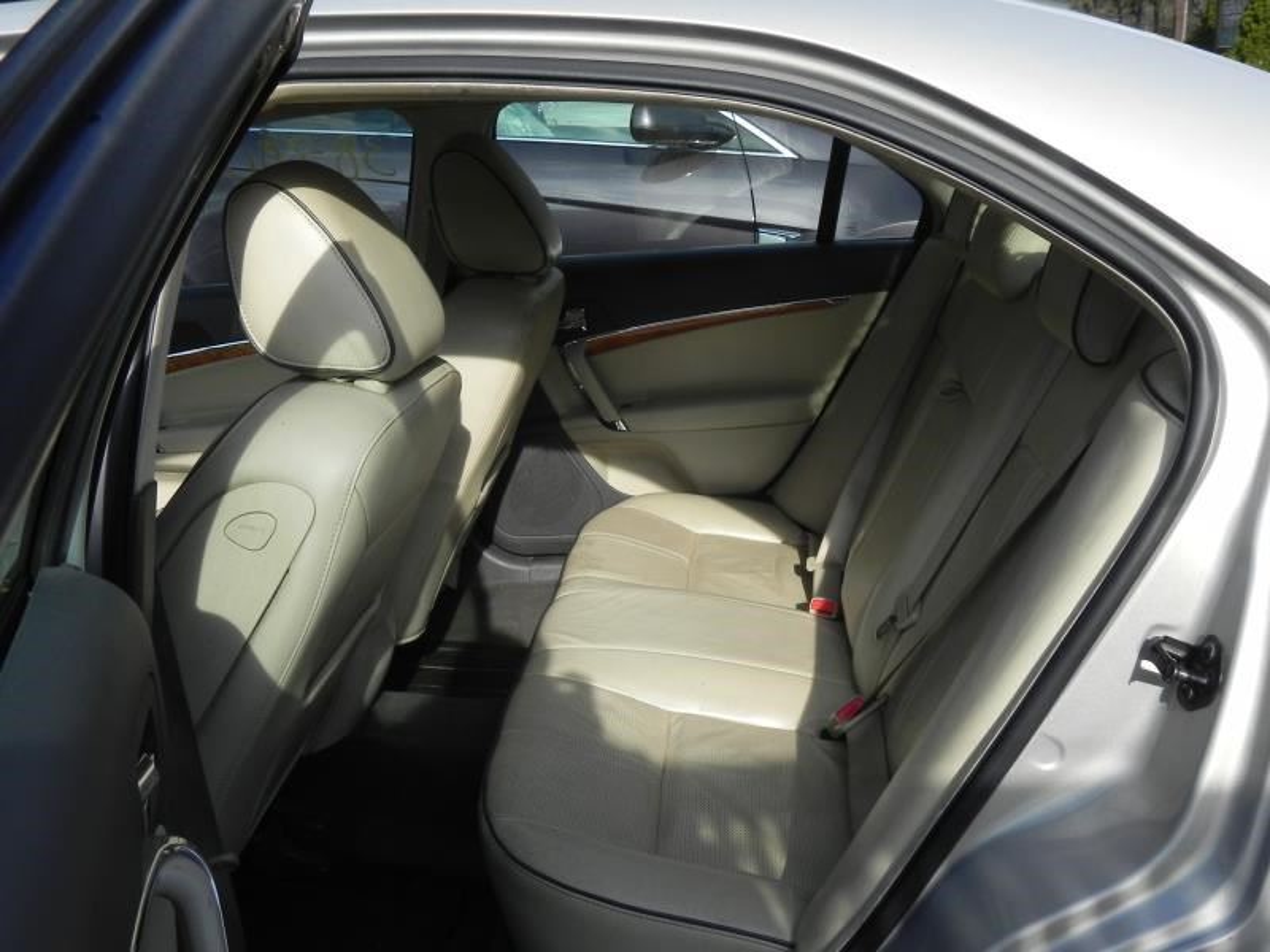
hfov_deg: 55.4
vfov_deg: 42.9
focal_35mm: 33
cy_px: 476
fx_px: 1211
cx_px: 635
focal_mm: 5.9
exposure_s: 1/250
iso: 160
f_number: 6.3
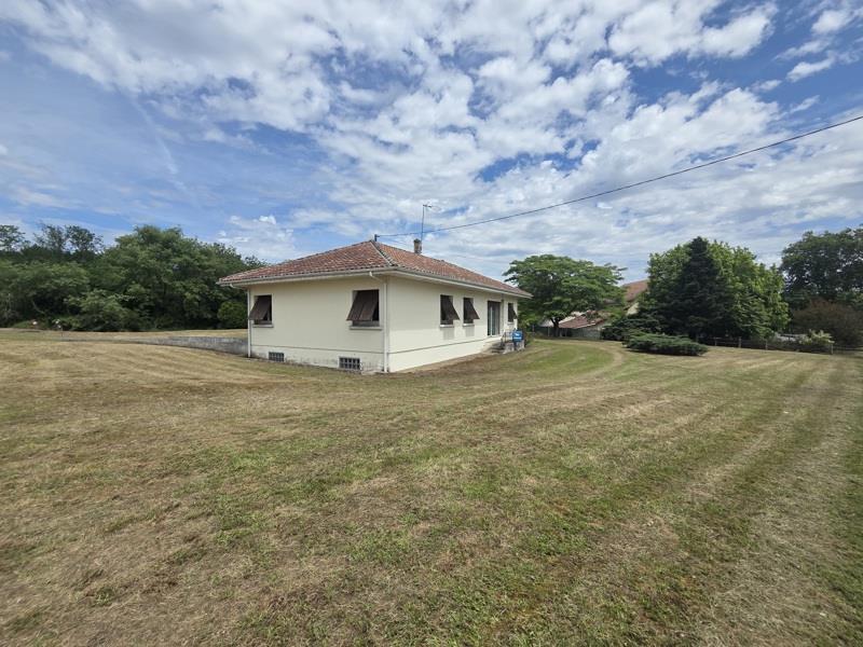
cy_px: 324
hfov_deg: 106.2
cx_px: 432
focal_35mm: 13
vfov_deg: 89.9
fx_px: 324
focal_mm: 2.2
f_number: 2.2
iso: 50
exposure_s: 1/3211
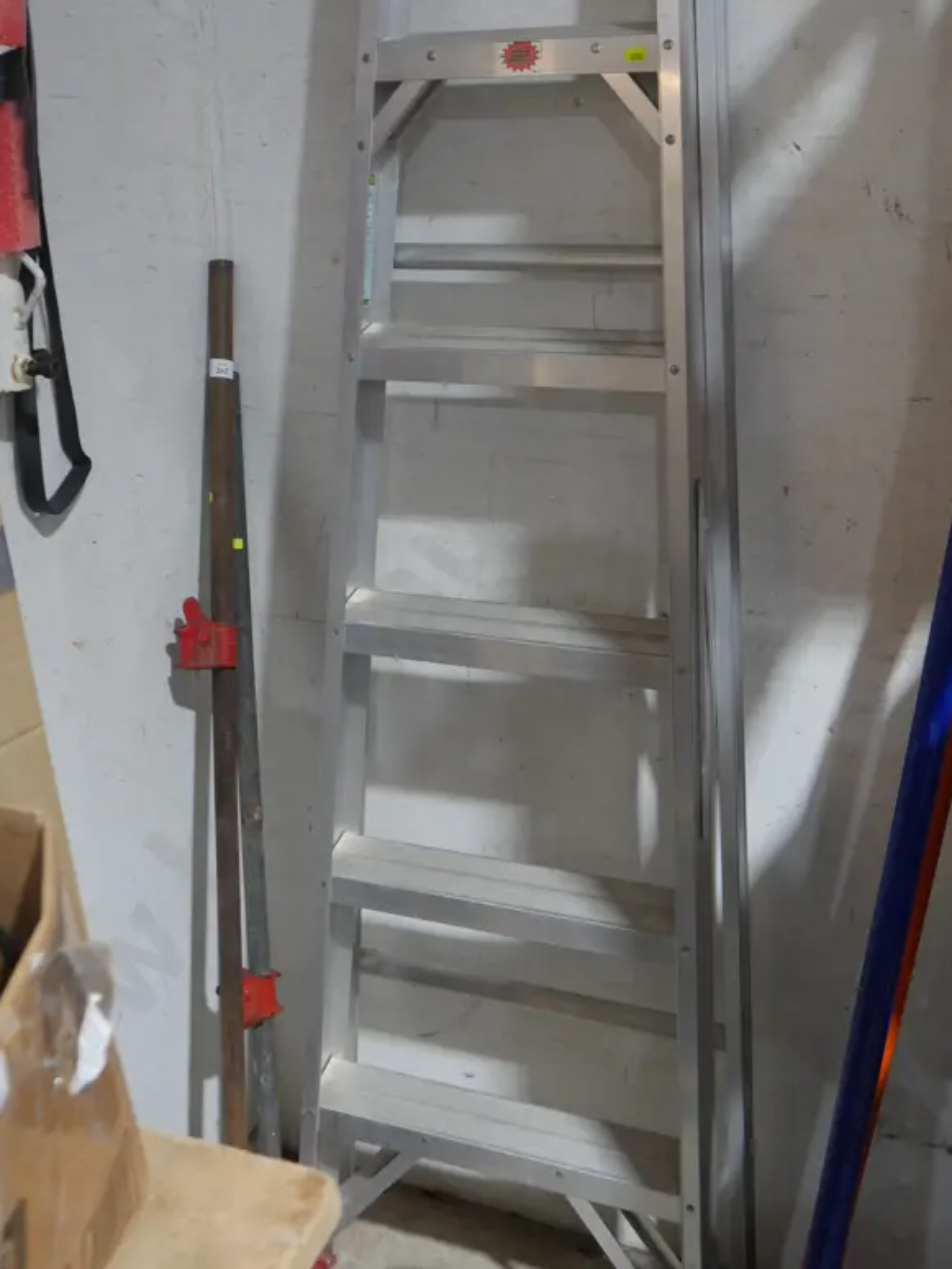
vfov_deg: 49.9
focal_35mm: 37
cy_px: 527
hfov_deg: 38.7
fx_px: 1357
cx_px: 465
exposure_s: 1/60
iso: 800
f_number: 3.5
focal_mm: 14
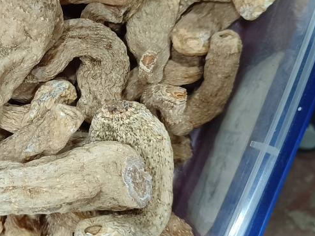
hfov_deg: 41.4
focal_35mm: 44
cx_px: 71
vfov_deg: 32.8
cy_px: 97
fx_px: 400
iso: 1964
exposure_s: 1/33.3
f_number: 1.9
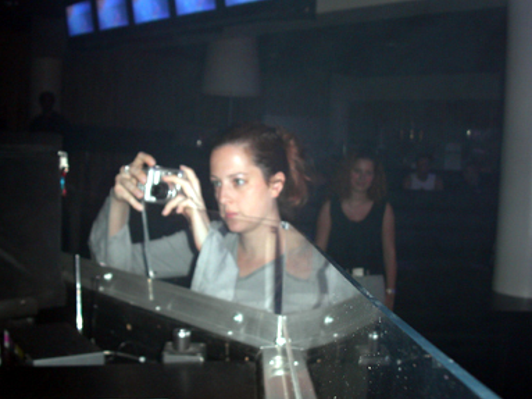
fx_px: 615
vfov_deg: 35.9
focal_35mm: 40
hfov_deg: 46.8
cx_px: 262
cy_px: 203
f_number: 2.8
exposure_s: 1/30
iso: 100
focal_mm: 7.8
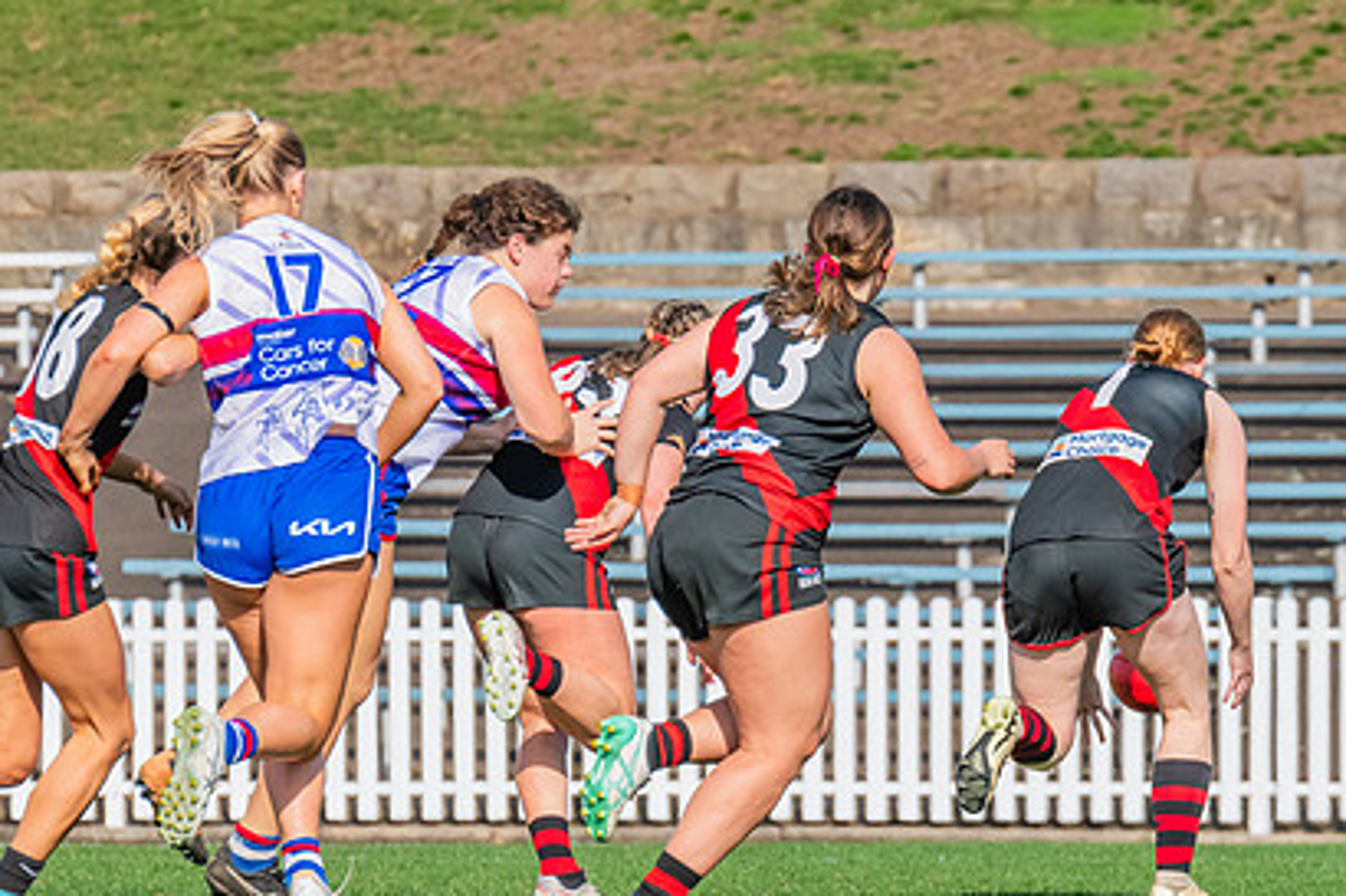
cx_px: 1137
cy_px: 531
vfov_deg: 1.8
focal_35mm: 779
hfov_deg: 2.6
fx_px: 29113
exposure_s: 1/1250
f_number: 13
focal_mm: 380
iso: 800
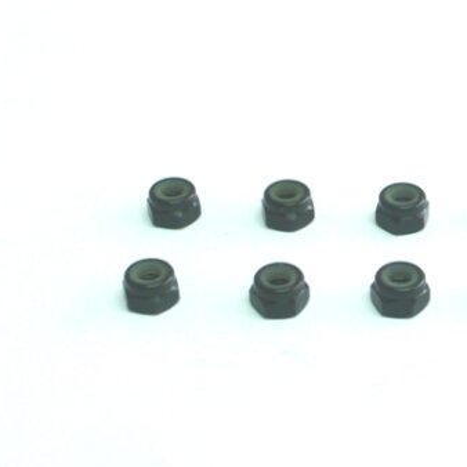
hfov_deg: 16.4
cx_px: 399
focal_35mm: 105
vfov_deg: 16.6
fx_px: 1603
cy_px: 254
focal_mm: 11.1
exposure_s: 1/80
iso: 160
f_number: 4.5
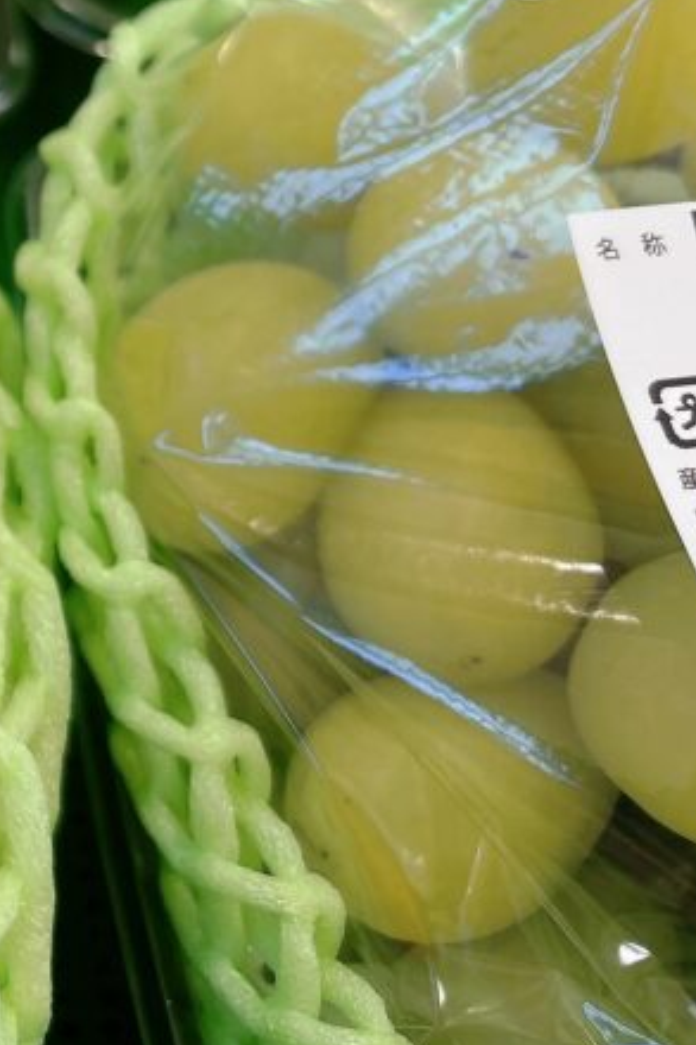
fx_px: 1712
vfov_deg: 33.1
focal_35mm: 59
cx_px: -330
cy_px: 221
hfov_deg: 20.0
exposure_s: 1/120
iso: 80
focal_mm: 5.96
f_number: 1.6
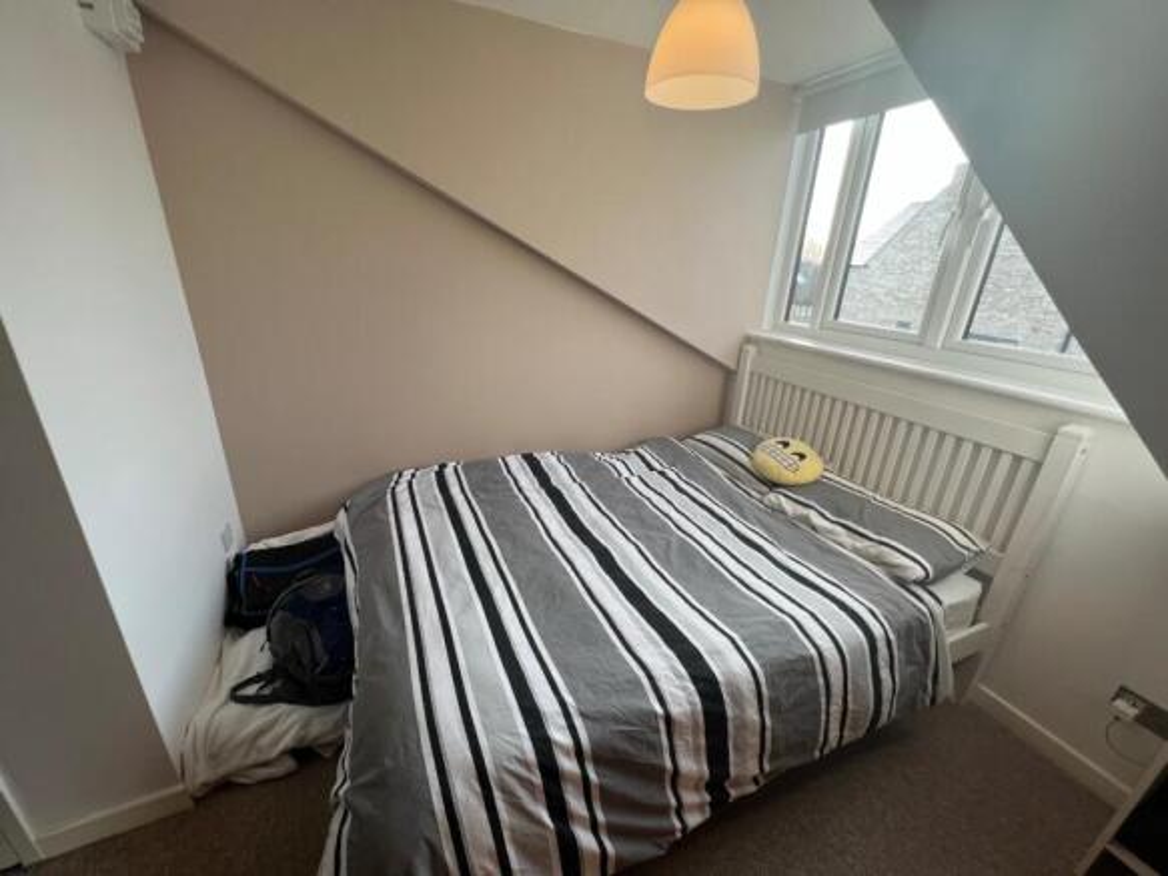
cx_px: 584
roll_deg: -2.4
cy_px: 438
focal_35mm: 13
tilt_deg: -19.7
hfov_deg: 106.2
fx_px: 439
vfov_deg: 89.9
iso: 32
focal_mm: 1.57
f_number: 1.8
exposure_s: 1/132
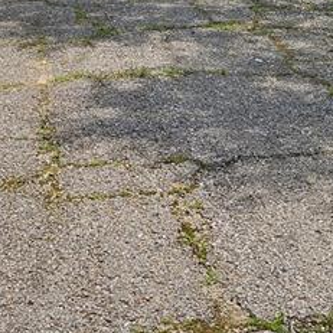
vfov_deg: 17.1
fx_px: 980
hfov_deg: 19.0
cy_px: -196
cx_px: 45
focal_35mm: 90
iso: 25
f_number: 1.8
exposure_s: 1/1623
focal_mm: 5.4
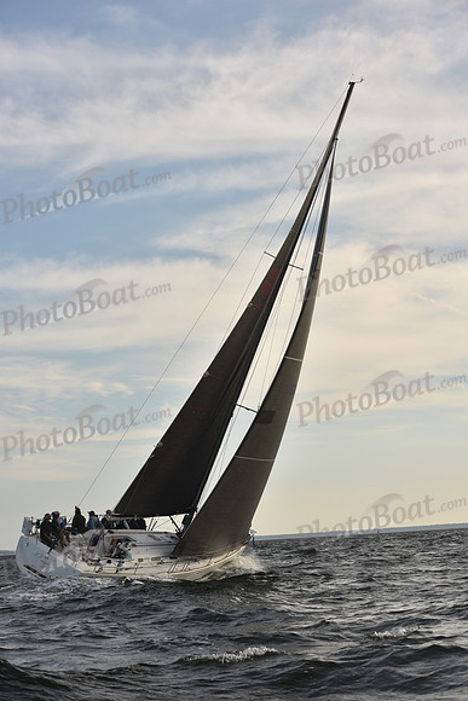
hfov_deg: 19.5
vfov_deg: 28.8
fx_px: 1364
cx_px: 234
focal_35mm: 70
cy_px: 350
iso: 250
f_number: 7.1
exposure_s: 1/320
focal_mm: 70
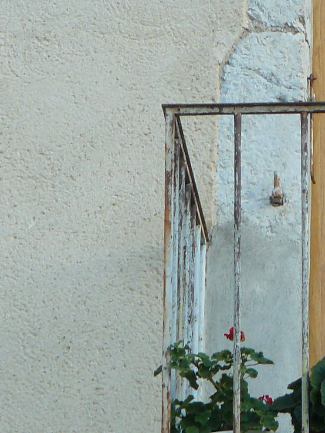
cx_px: 453
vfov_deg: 7.0
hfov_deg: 5.3
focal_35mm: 281
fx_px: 3518
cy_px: 247
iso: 100
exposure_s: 1/80
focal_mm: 15.2
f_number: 3.2
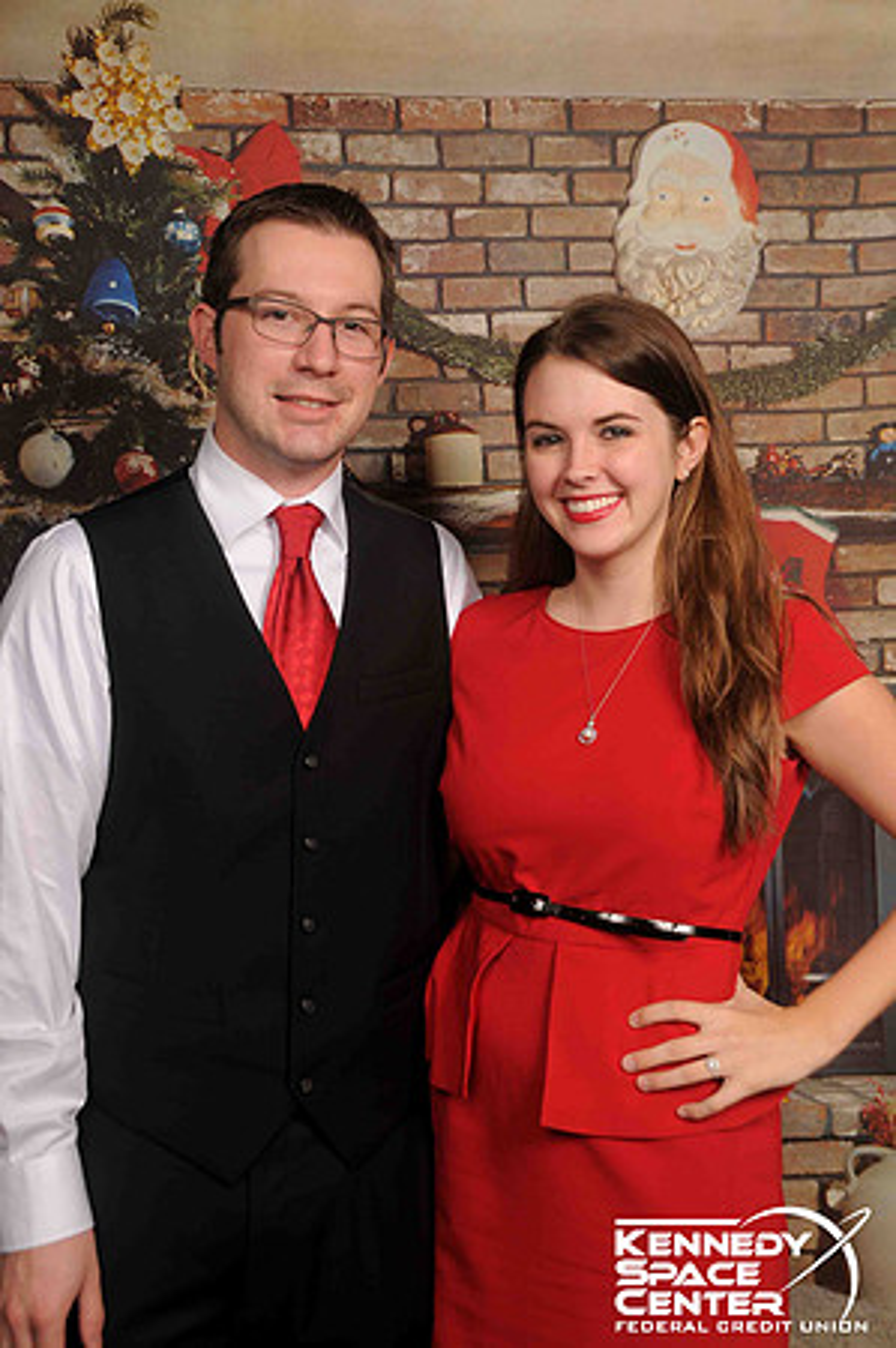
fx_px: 1740
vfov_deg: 42.4
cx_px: 448
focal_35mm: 46
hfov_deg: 28.9
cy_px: 674
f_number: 5.6
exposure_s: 1/125
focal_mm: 31
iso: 200
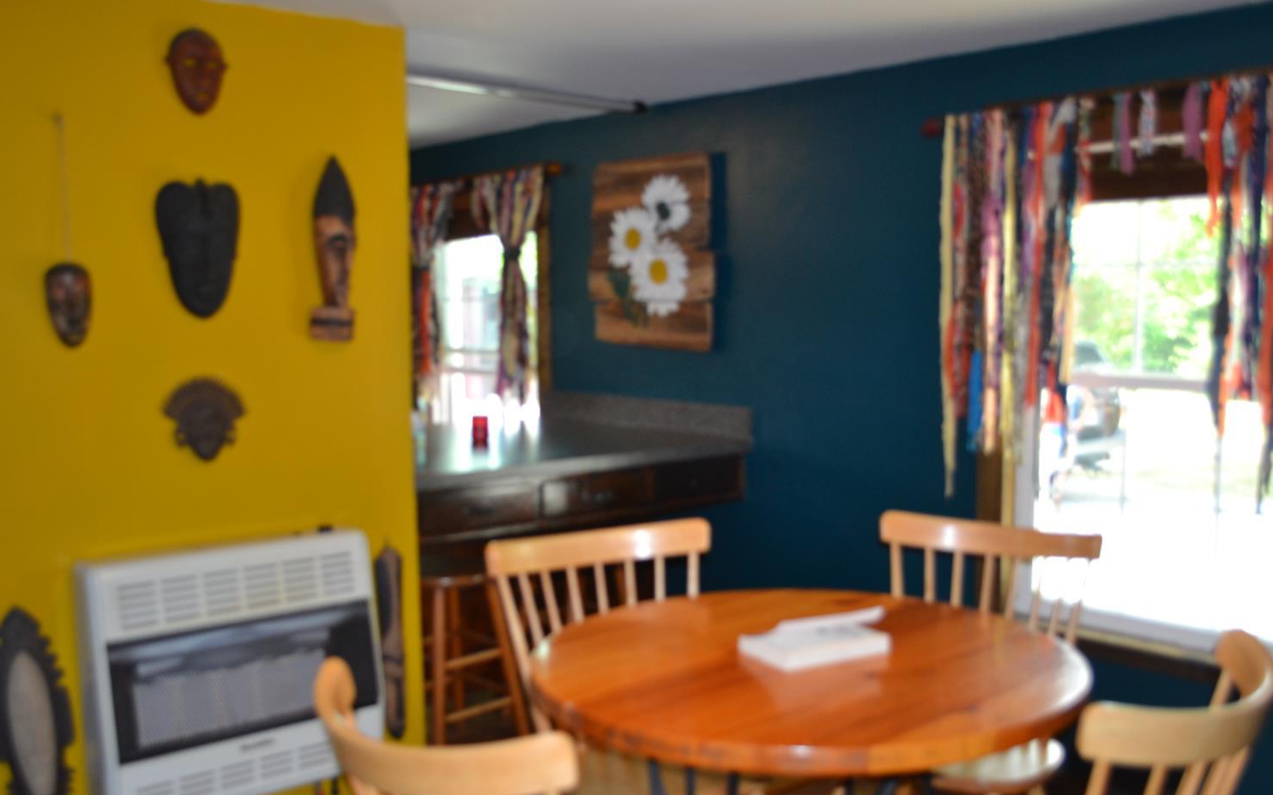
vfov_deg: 37.3
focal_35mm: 34
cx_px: 631
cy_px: 416
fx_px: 1179
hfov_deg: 56.7
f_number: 3.8
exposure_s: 1/60
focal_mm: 22
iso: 500
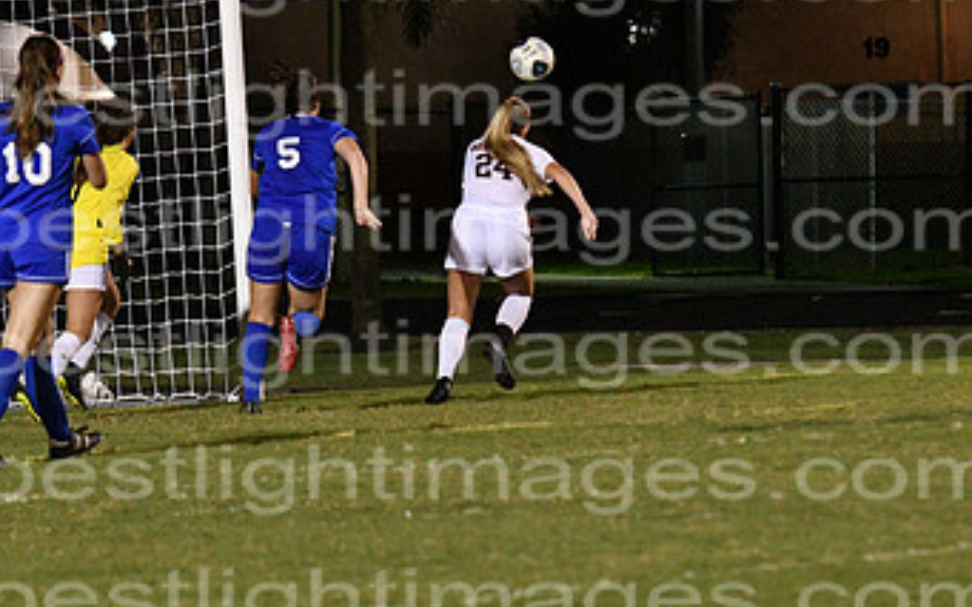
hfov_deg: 6.5
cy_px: 292
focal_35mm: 325
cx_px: 353
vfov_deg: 4.0
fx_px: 8604
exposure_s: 1/800
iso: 8000
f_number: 4
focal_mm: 125
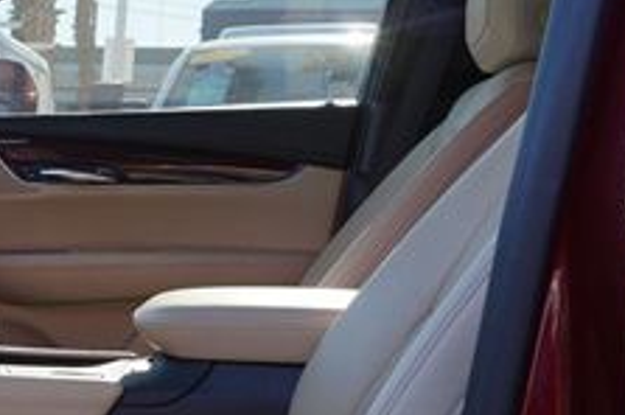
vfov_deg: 19.6
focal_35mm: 69
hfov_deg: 25.8
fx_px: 1196
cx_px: -146
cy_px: 255
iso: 100
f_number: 5.6
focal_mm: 16
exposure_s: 1/80
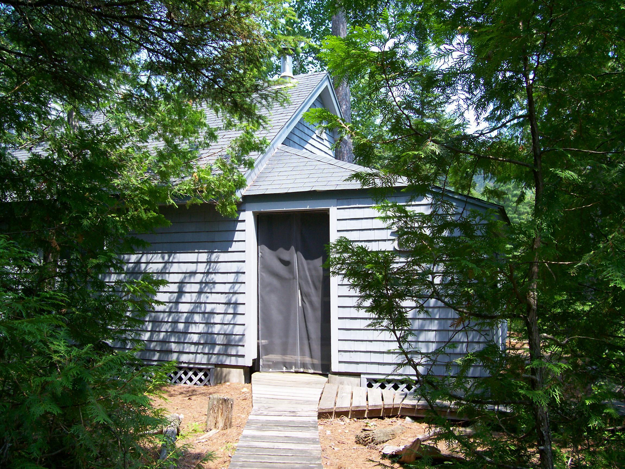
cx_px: 312
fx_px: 614
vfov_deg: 41.8
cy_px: 234
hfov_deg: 54.0
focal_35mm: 34
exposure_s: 1/419
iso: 80
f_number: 2.7
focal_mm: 5.6
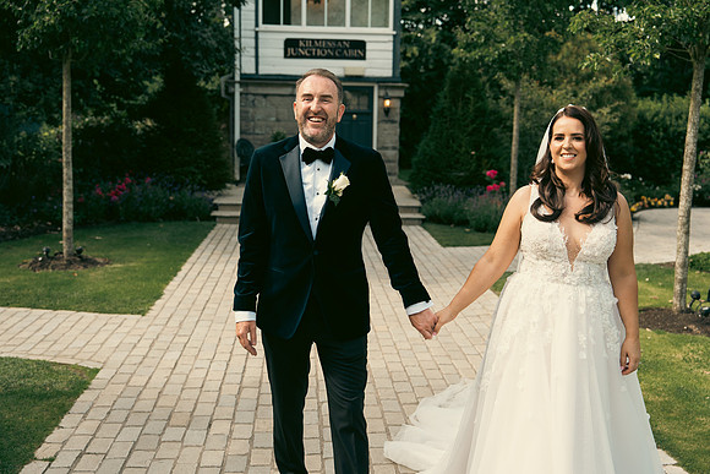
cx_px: 355
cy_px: 237
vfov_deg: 30.5
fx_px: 868
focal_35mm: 44
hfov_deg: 44.5
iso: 200
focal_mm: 44
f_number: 3.5
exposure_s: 1/500
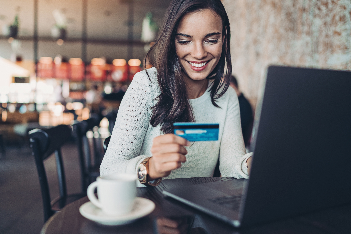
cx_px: 176
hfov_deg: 54.4
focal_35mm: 35
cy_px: 117
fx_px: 341
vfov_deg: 37.9
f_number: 1.8
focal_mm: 35
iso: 640
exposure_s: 1/400
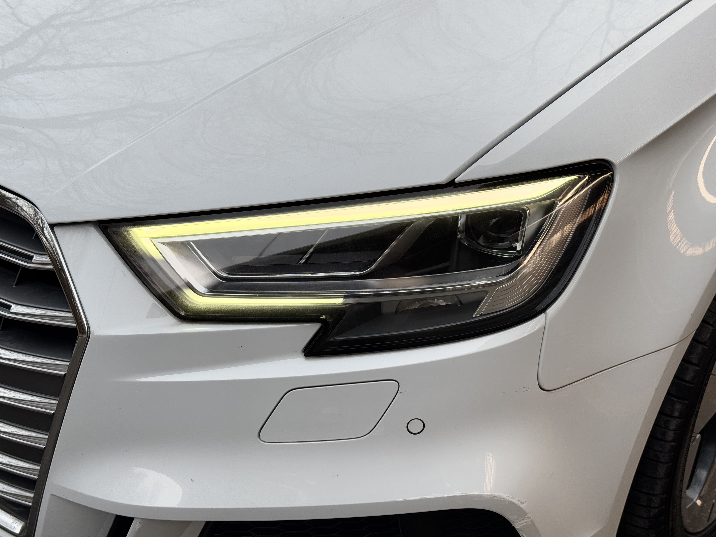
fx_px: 993
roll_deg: -1.5
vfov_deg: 30.3
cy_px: 268
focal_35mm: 48
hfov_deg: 39.7
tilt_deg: -30.1
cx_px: 358
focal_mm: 6.76
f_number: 1.78
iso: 64
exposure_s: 1/189
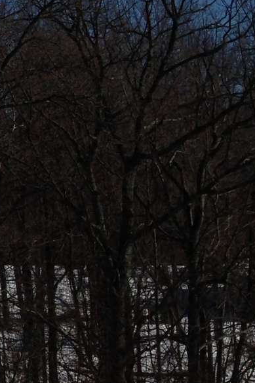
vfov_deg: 13.9
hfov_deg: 7.9
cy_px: 105
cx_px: -533
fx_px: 1563
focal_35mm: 147
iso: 64
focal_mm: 4.12
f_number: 2.4
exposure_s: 1/4184
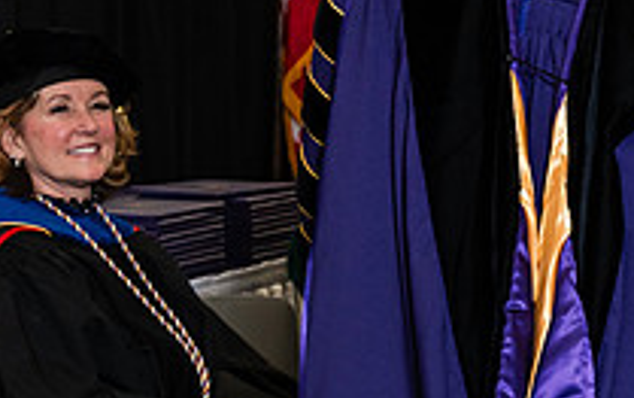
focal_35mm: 198
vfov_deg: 6.6
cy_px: 87
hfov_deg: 10.5
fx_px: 3424
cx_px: 683
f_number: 5
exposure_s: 1/200
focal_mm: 70
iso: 1250
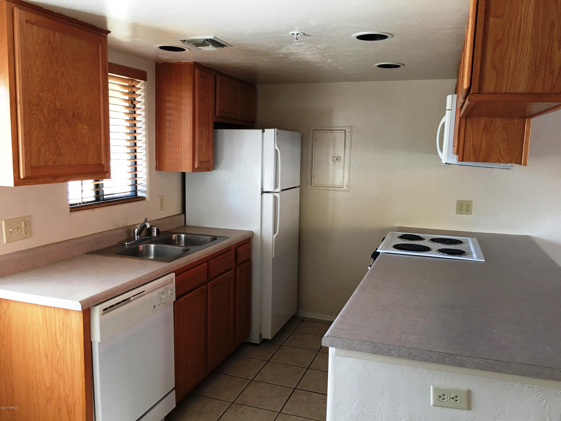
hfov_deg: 61.7
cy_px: 210
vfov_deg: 48.2
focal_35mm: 29
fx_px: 470
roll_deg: -1.5
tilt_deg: -6.1
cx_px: 280
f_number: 2.2
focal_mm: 4.15
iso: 40
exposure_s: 1/15
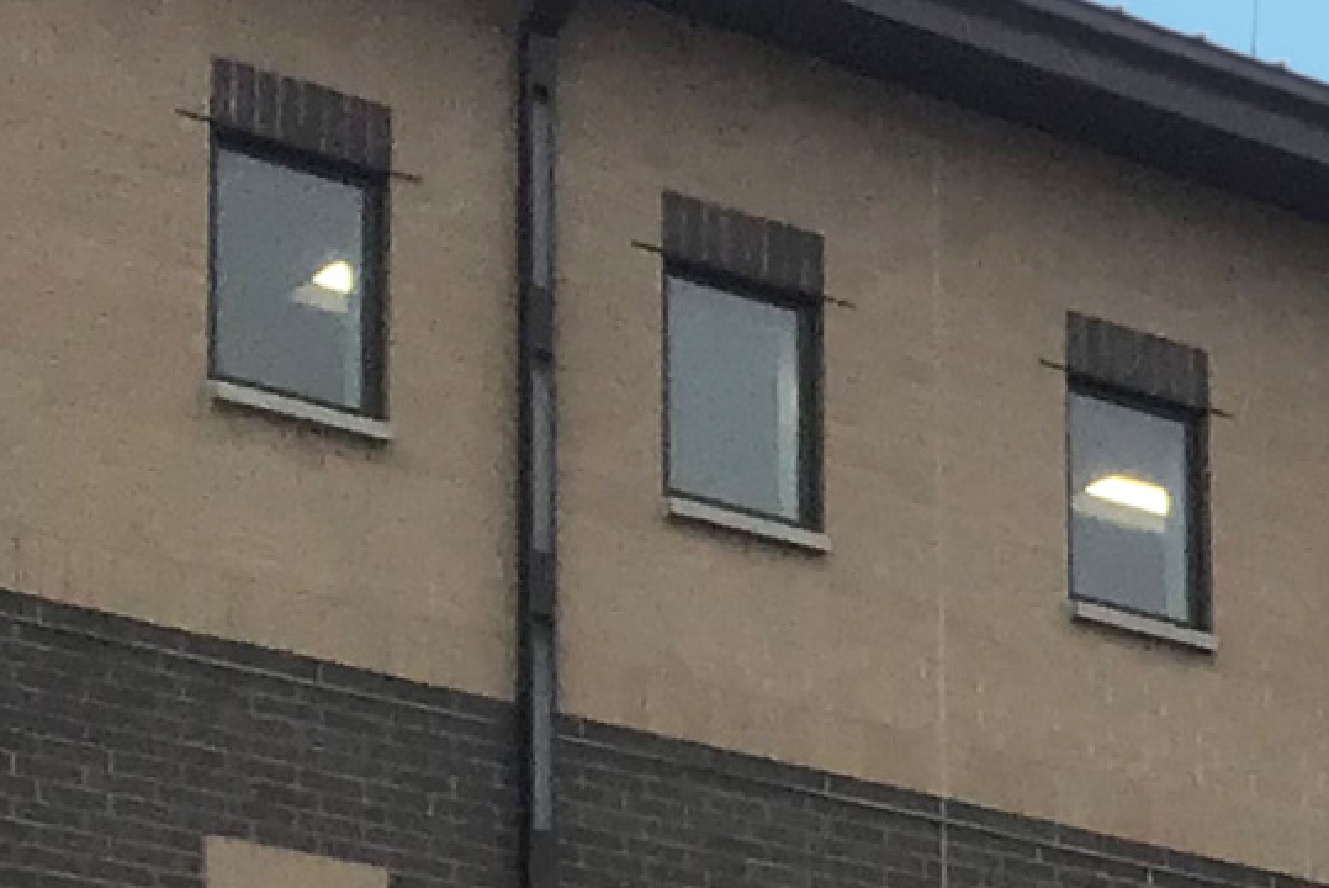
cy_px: 1815
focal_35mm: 153
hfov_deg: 11.4
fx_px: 5651
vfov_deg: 8.5
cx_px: 3033
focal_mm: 3.3
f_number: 2.4
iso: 25
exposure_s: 1/128
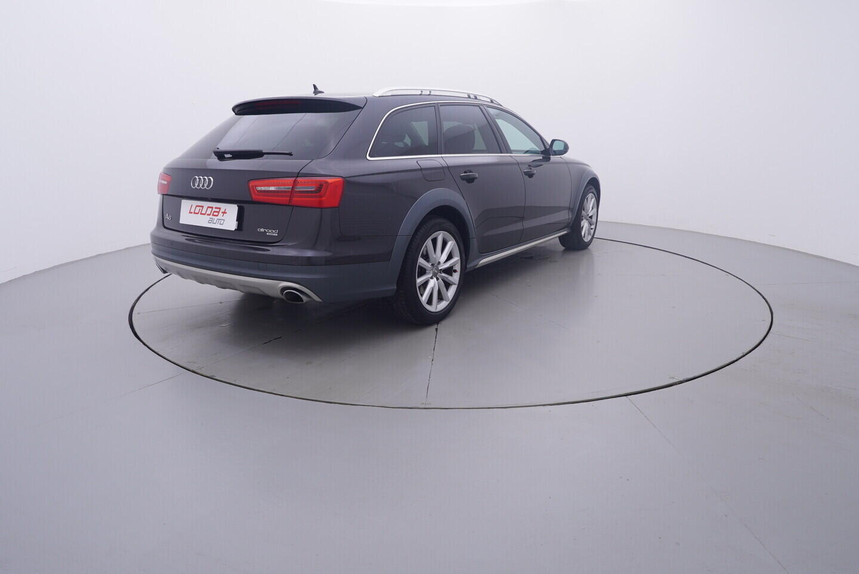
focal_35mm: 22
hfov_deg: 77.3
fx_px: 537
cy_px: 287
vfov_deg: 56.2
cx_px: 430
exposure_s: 1/80
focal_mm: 15
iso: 200
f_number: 5
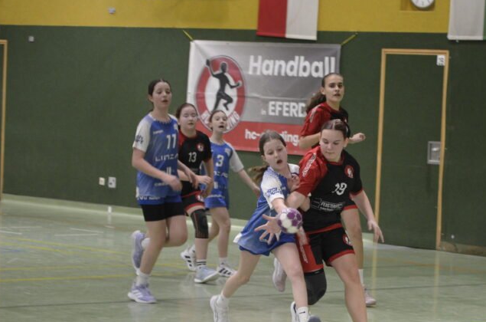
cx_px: 373
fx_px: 2020
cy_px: 229
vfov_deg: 9.1
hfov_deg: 13.7
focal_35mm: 150
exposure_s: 1/160
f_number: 4.2
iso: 1600
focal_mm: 62
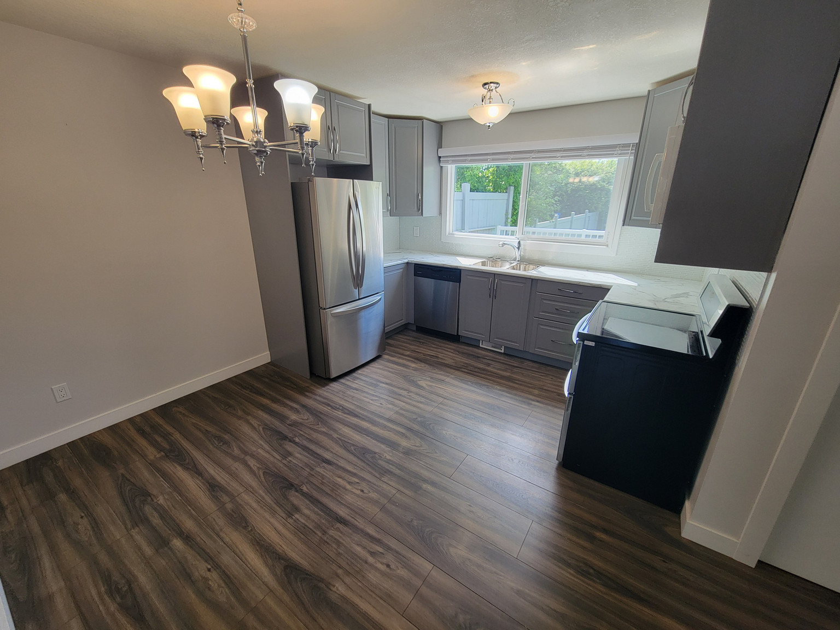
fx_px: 315
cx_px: 420
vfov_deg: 89.9
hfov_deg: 106.2
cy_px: 315
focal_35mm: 13
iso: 100
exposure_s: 1/120
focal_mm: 2.2
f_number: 2.2
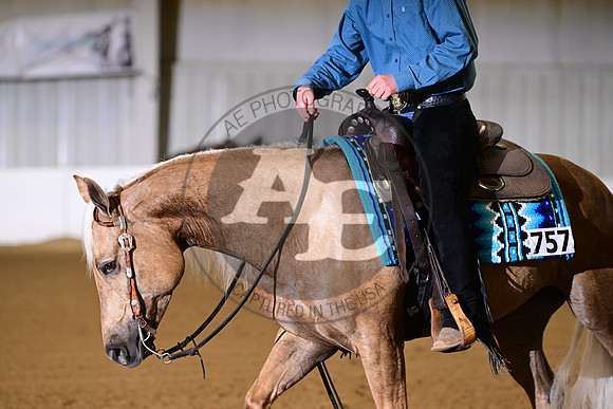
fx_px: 2895
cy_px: 204
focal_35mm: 170
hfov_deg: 12.1
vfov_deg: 8.1
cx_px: 306
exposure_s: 1/200
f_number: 4
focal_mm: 170
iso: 2000
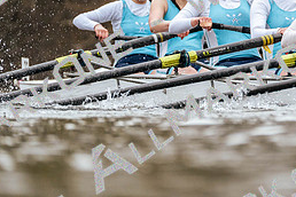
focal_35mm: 1351
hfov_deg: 1.5
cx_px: 325
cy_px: 17
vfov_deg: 1.0
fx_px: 11107
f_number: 6.3
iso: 1600
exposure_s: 1/2000
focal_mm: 600
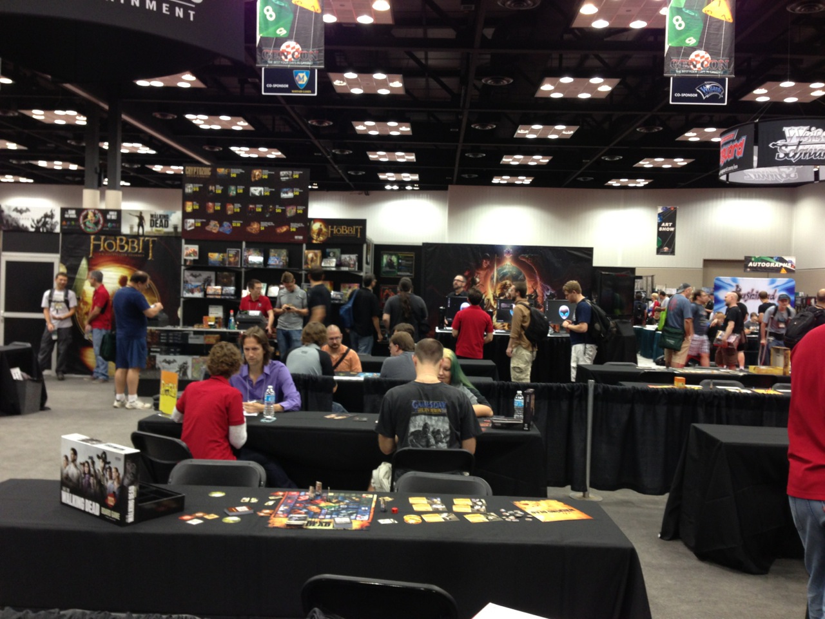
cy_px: 310
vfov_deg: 42.9
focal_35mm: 33
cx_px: 412
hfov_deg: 55.4
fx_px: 786
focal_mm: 4.13
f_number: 2.4
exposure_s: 1/20
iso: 80
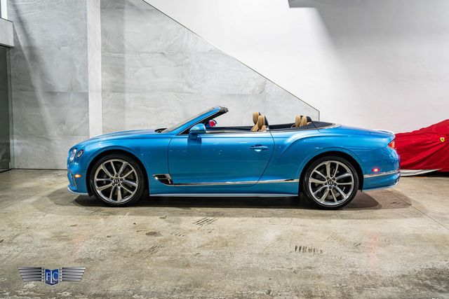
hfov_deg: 54.1
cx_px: 224
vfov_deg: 37.7
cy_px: 144
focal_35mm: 35
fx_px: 439
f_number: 5
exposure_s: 1/30
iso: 1600
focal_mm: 34
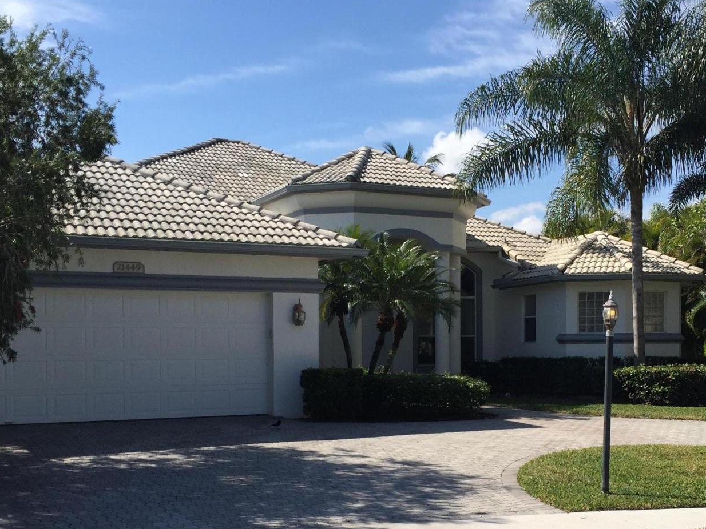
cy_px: 362
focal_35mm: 47
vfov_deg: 30.6
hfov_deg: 40.2
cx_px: 430
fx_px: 959
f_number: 2.2
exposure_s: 1/2475
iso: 32
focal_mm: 4.15
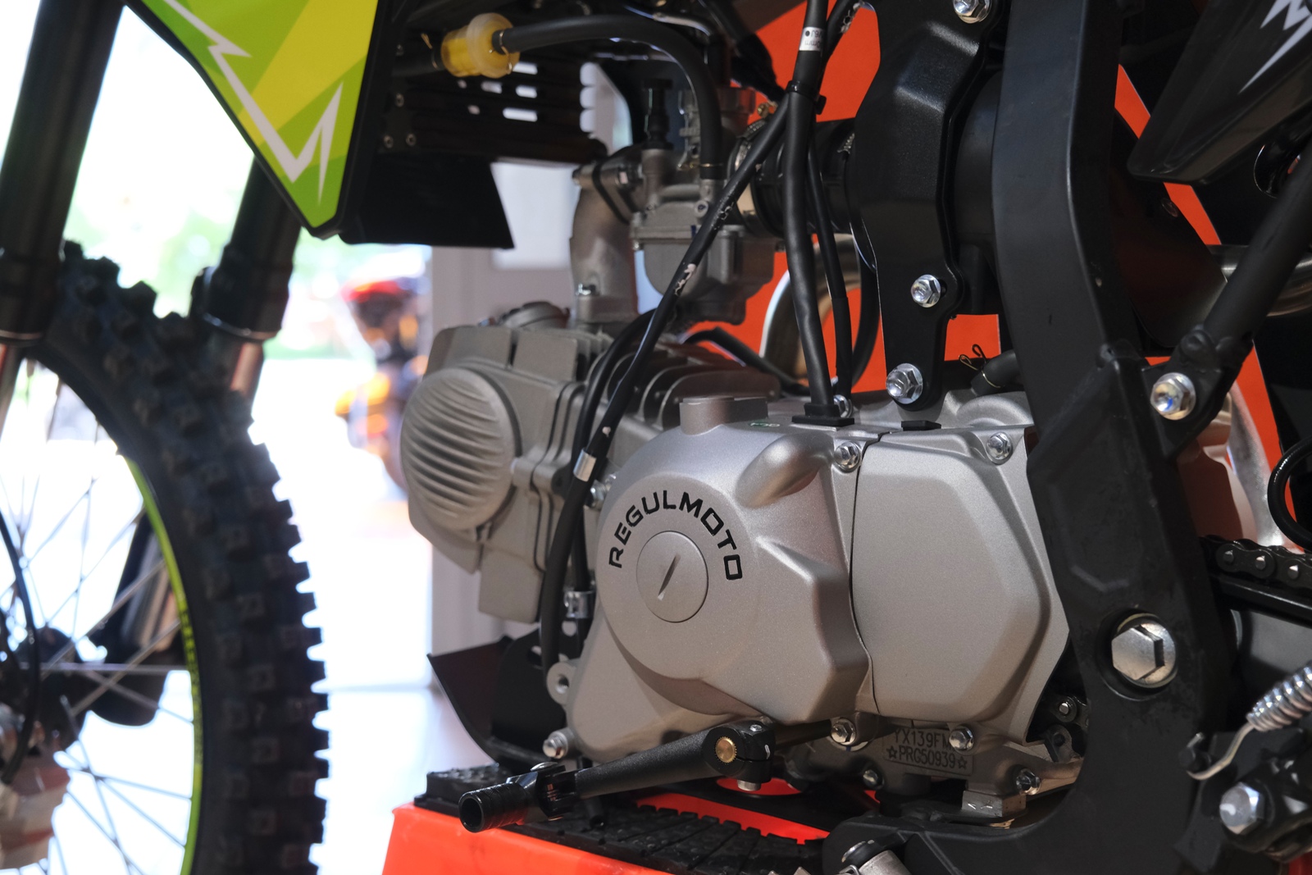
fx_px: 1968
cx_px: 656
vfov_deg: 25.1
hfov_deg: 36.9
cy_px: 438
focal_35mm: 54
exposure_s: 1/100
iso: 1600
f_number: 4
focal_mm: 35.8
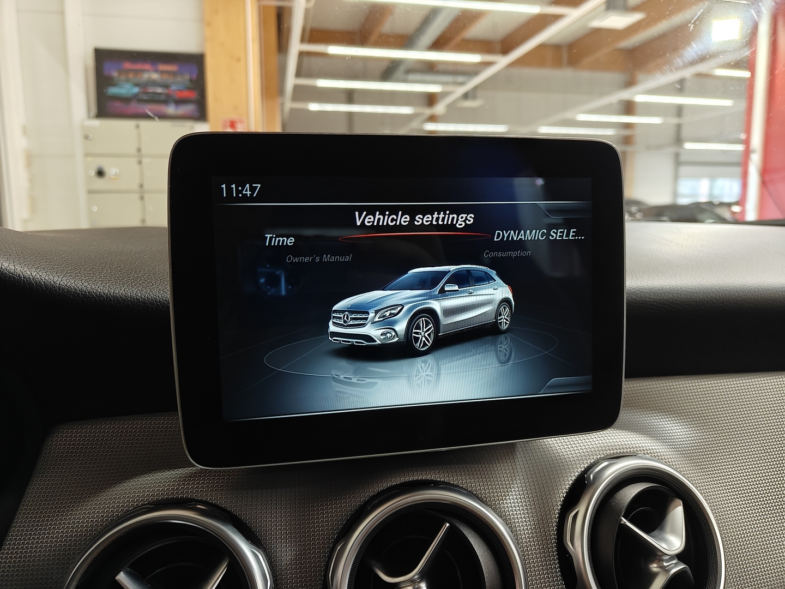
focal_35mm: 24
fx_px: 544
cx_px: 392
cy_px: 294
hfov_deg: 71.6
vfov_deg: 56.8
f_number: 1.8
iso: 125
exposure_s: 1/50
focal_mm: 5.59
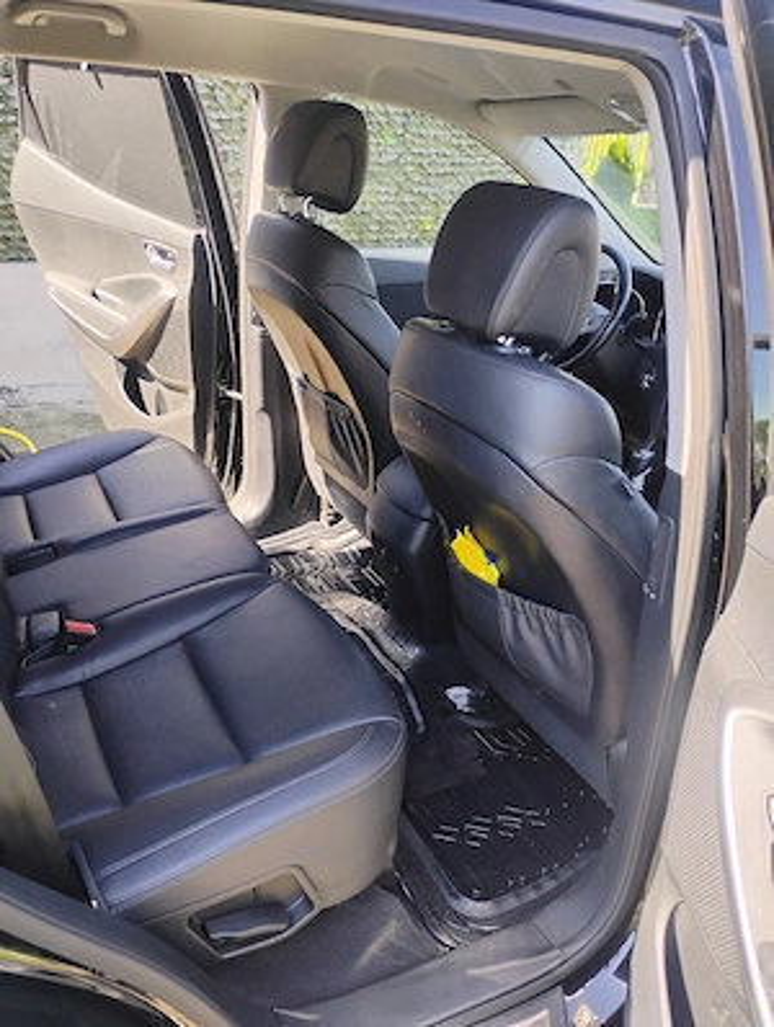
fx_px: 832
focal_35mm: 28
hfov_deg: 49.9
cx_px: 387
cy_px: 514
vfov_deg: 63.4
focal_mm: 4.26
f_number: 1.8
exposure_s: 1/100
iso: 222
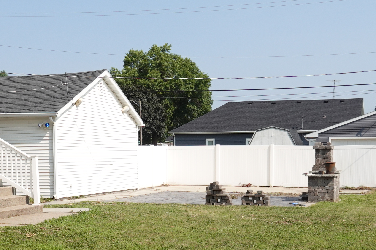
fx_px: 741
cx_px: 172
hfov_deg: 28.4
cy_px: 259
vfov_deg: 18.6
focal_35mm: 71
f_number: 4
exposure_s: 1/1000
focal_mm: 11.18
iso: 125
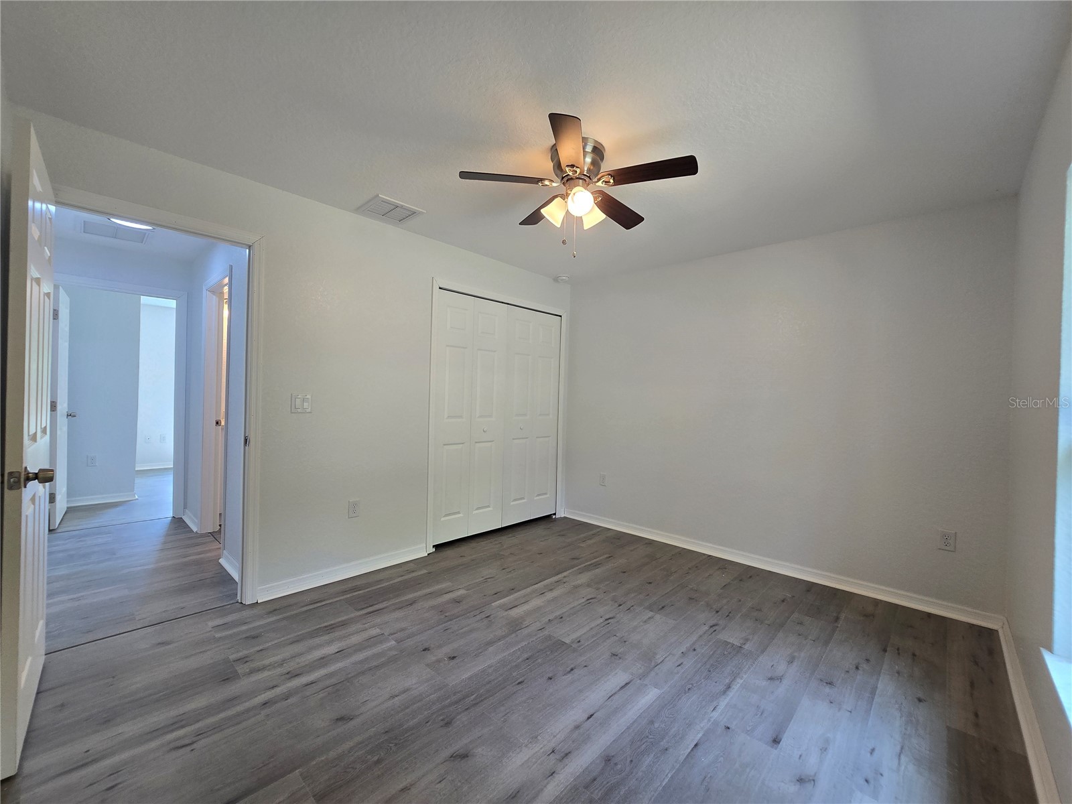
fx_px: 403
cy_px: 402
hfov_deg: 106.2
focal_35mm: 13
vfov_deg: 89.9
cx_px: 536
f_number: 2.2
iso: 64
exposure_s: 1/60
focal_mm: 2.2
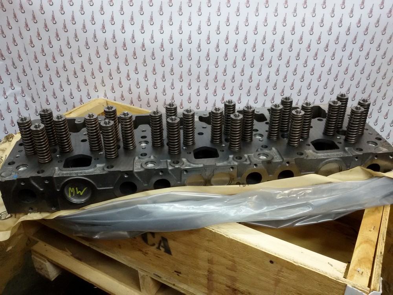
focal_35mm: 31
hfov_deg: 58.4
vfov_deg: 45.4
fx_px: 352
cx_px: 196
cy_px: 148
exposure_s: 1/17
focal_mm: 2.93
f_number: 2.4
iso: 160
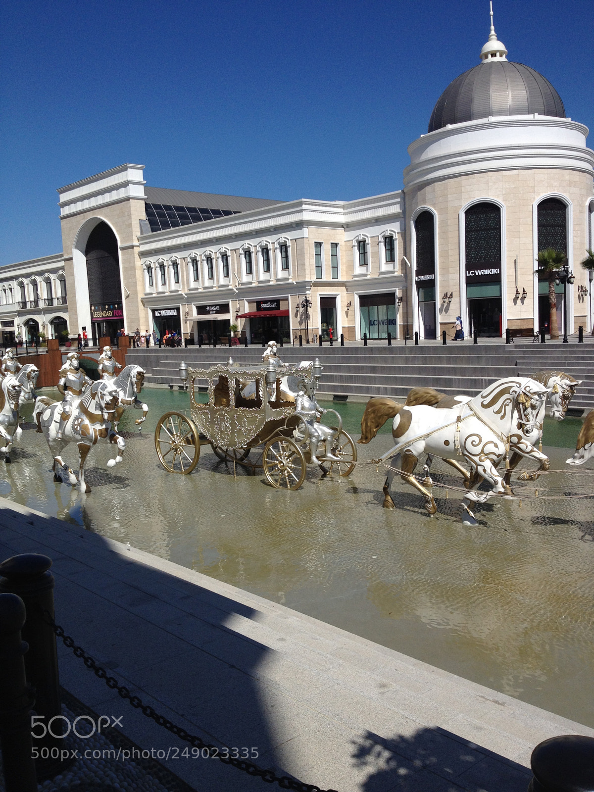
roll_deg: +3.1
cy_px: 396
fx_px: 801
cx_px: 297
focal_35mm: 35
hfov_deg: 40.7
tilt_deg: -7.7
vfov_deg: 52.6
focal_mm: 4.28
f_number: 2.4
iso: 50
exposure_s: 1/3953
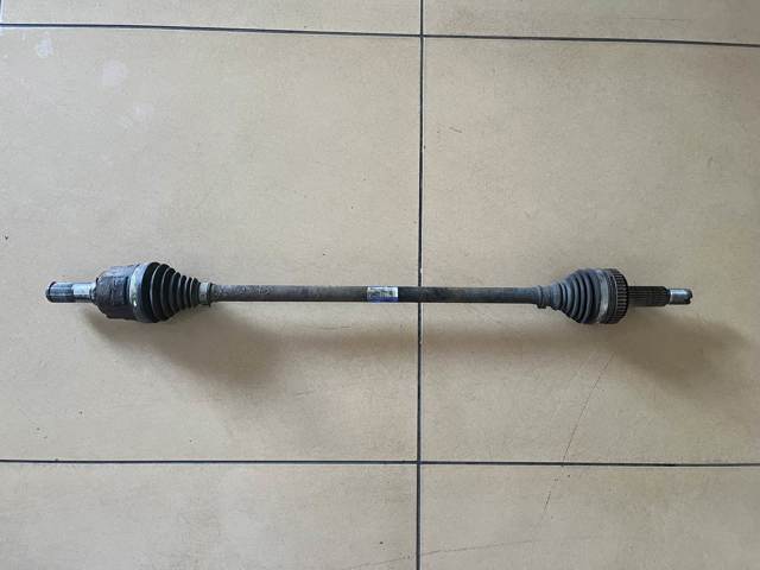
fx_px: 571
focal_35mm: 26
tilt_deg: -84.9
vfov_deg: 53.1
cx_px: 380
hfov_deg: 67.3
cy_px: 285
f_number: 1.6
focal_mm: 5.1
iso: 100
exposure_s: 1/50
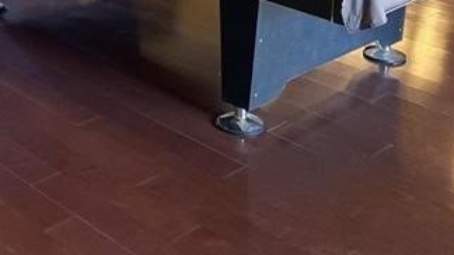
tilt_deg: -8.3
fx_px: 842
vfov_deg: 15.5
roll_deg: +0.5
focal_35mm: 70
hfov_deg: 29.1
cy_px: -154
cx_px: 57
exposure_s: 1/60
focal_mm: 4.25
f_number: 1.8
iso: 400
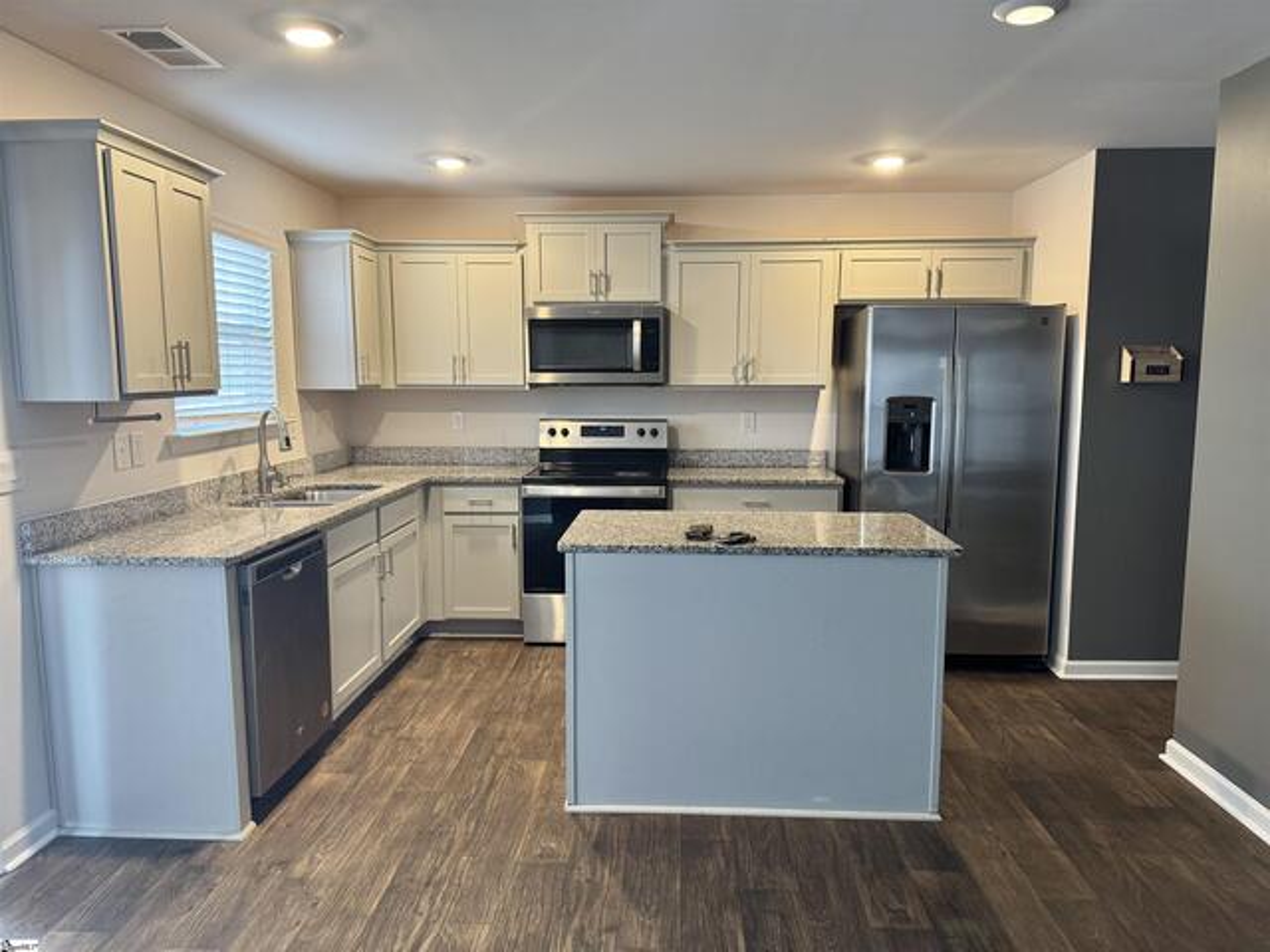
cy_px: 476
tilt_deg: -7.4
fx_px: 881
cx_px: 635
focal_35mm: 24
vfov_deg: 56.8
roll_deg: -0.5
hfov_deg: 71.6
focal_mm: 6.76
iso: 250
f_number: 1.78
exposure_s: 1/60
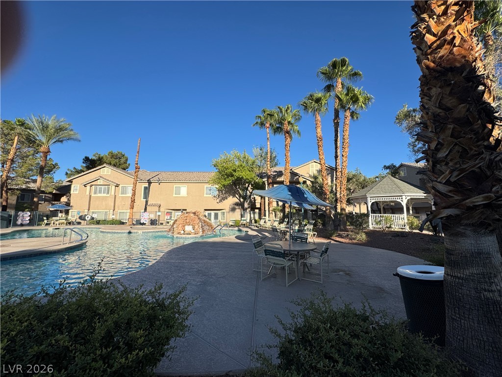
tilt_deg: +5.6
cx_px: 251
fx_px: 203
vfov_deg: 85.7
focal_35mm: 14
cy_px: 188
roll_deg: -1.2
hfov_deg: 102.1
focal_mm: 2.22
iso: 50
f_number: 2.2
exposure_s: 1/1880
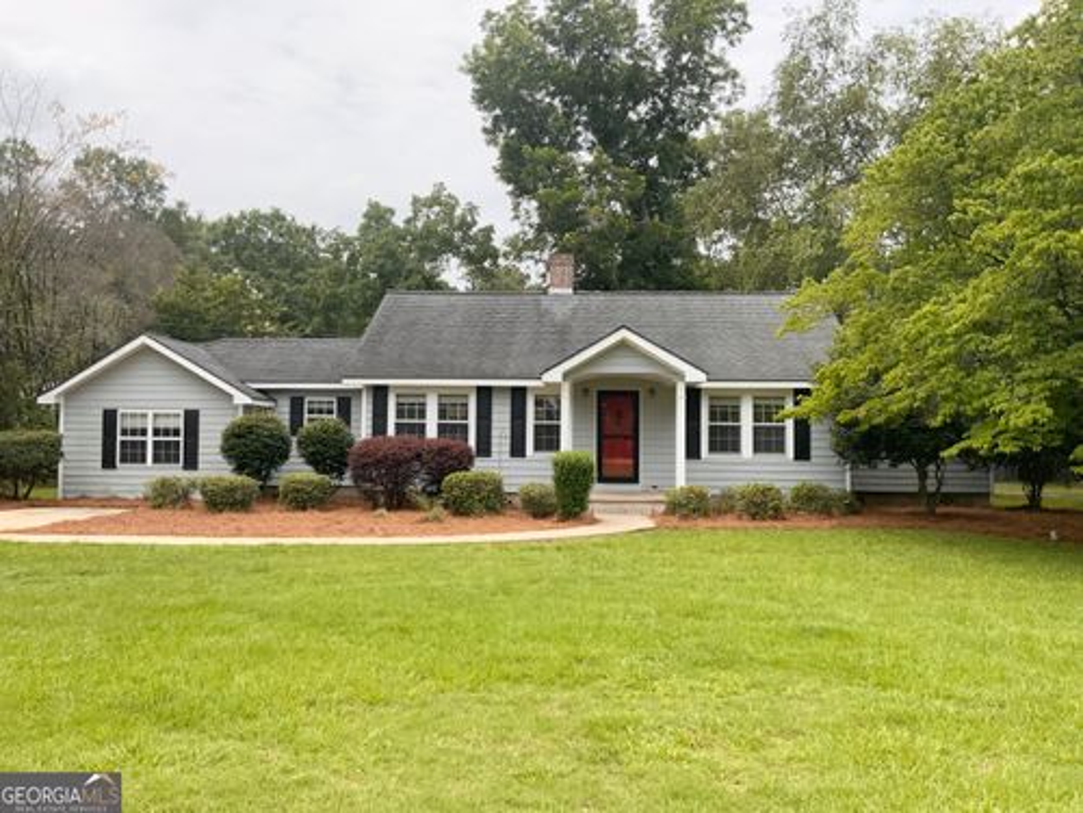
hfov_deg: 61.7
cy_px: 406
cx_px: 542
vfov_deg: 48.2
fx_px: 907
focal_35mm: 29
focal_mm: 3
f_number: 1.8
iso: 16
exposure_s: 1/1451
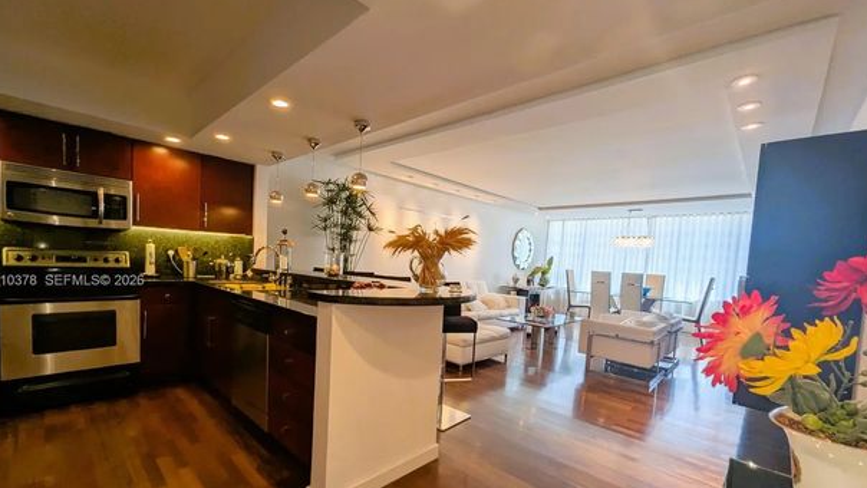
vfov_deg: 70.1
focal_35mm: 15
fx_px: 345
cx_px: 425
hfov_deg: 103.0
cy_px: 281
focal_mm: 1.95
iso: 88
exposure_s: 1/120
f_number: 2.2
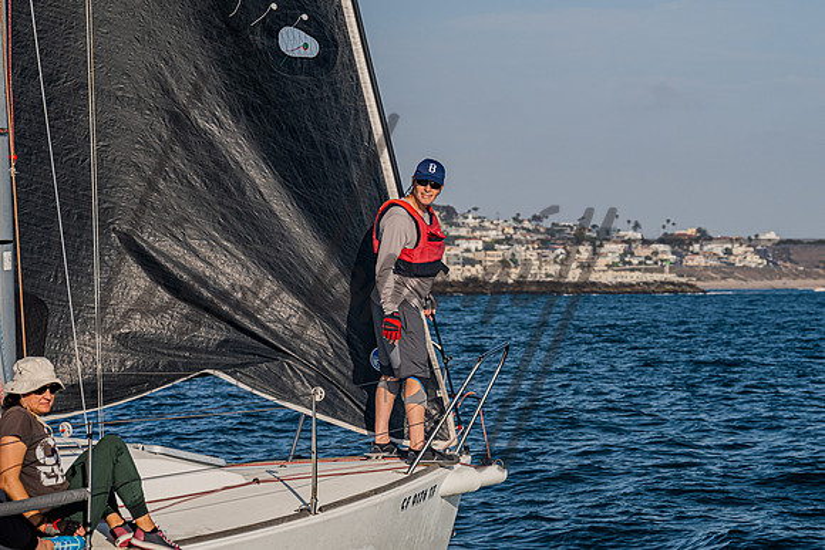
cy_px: 179
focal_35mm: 144
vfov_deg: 9.5
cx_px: 557
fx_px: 3301
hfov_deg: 14.2
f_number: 6.3
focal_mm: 105
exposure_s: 1/1000
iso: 400
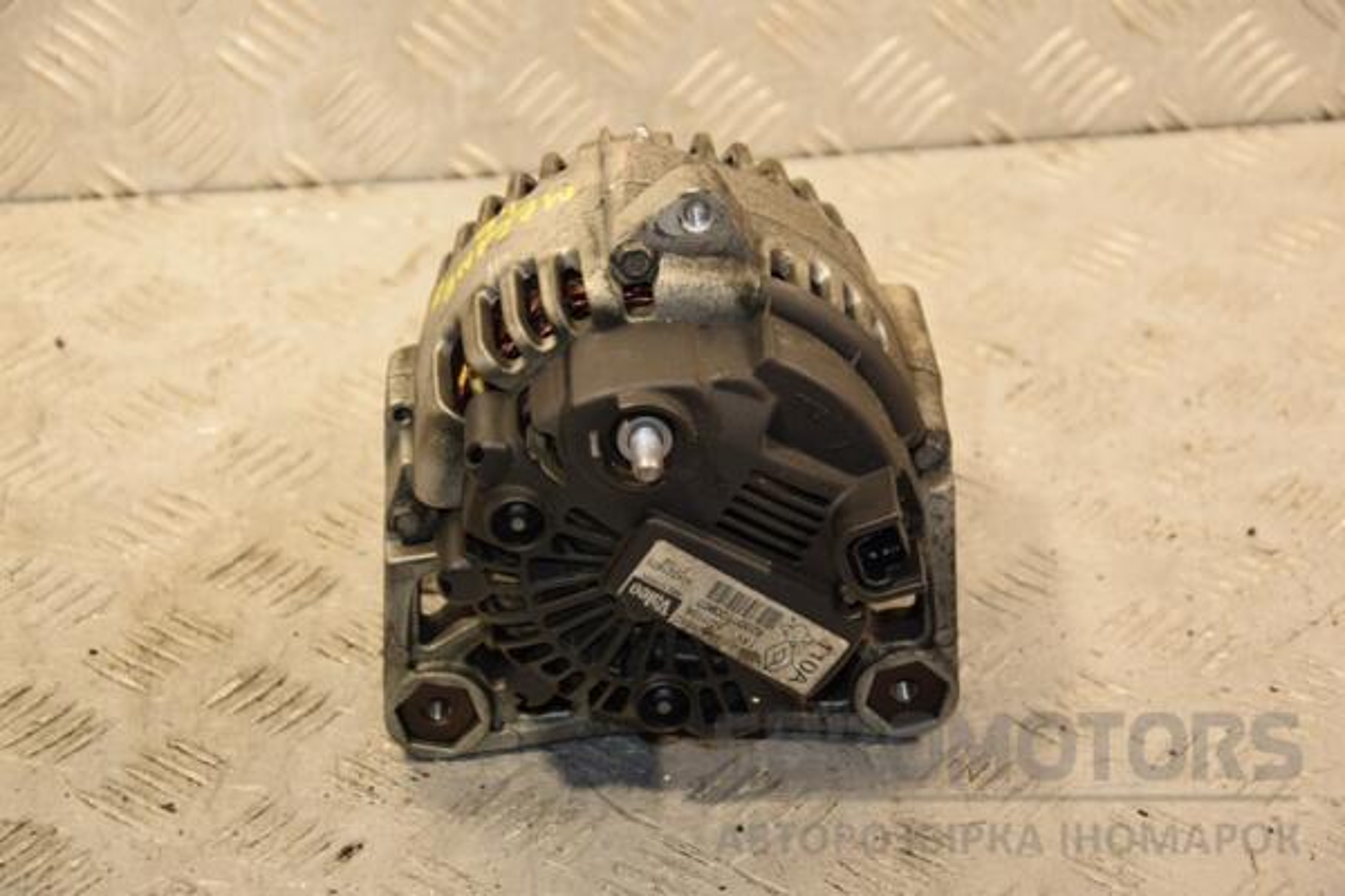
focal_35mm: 99
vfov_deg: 13.8
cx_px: 672
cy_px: 448
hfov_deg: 20.6
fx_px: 3698
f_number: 5.3
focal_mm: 66
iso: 800
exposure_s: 1/160
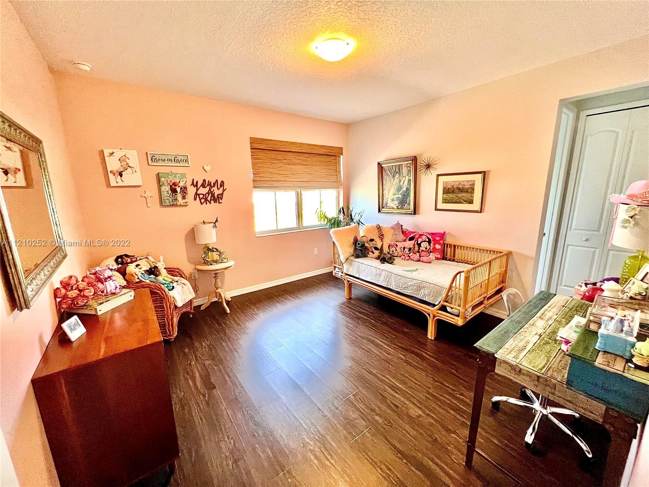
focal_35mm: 13
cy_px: 244
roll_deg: +1.0
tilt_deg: -12.9
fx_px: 244
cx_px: 324
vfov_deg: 89.9
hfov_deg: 106.2
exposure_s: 1/60
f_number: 1.8
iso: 400
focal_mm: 1.57
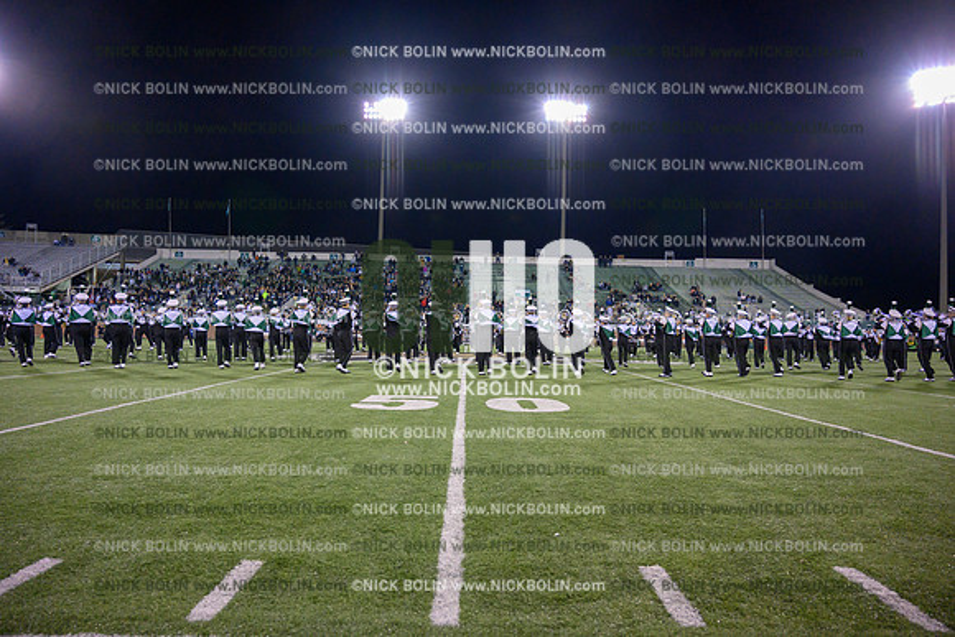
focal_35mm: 24
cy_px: 318
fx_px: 637
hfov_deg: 73.7
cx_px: 478
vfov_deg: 53.2
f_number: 4
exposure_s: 1/800
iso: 5000
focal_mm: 24
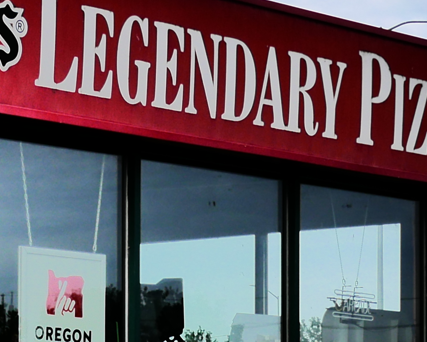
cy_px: 387
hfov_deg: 9.9
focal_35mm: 194
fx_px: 2452
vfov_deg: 7.9
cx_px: 101
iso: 200
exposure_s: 1/250
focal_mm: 22
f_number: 7.1
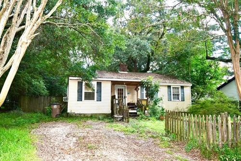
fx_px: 201
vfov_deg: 43.7
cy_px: 80
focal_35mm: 30
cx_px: 120
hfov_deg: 61.9
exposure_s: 1/80
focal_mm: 20
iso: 800
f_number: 5.6
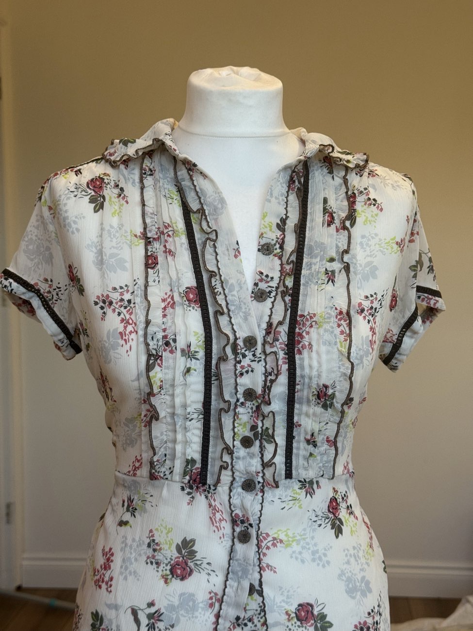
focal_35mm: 48
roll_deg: -0.2
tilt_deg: -1.3
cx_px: 236
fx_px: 875
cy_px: 316
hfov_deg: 30.3
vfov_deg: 39.7
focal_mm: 6.76
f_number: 1.78
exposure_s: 1/50
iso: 80
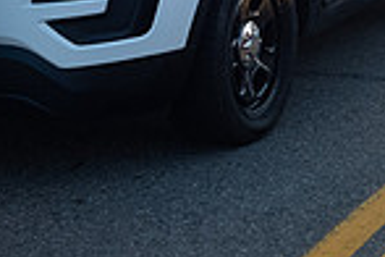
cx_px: 369
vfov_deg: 9.6
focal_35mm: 138
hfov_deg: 14.7
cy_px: -148
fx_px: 1476
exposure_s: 1/640
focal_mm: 23
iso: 800
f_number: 4.5
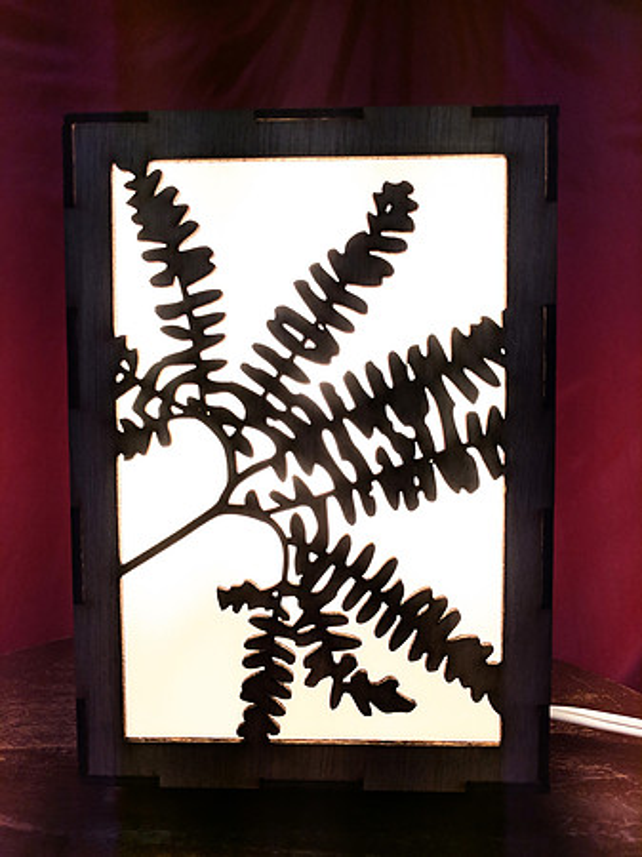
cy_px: 428
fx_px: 644
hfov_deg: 53.0
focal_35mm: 26
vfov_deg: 67.3
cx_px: 321
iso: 50
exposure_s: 1/294
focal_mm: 4.67
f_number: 2
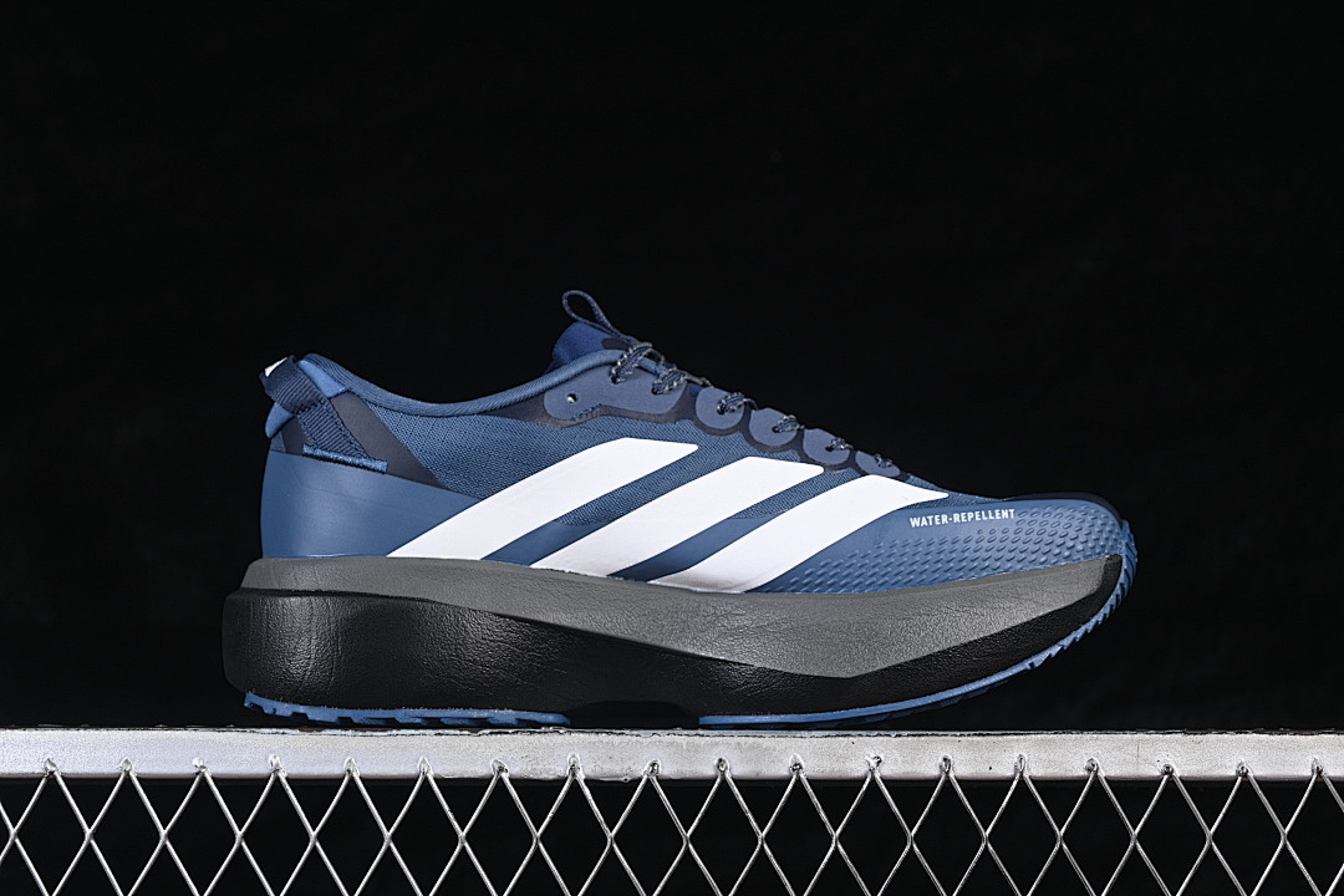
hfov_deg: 27.0
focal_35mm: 75
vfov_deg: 18.2
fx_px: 2800
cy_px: 448
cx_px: 672
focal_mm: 50
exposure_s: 1/80
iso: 160
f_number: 7.1
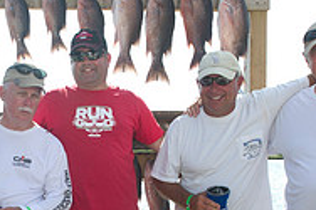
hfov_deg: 27.0
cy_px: 188
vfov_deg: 18.1
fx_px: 649
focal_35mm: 74
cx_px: 84
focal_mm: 24
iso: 125
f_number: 7.1
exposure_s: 1/250
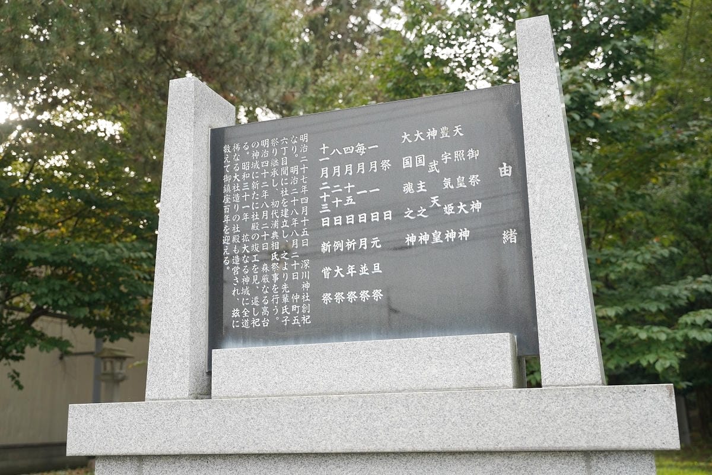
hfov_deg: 47.4
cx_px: 356
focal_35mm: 41
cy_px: 238
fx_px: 811
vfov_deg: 32.6
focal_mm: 41
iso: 320
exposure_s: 1/160
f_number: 4
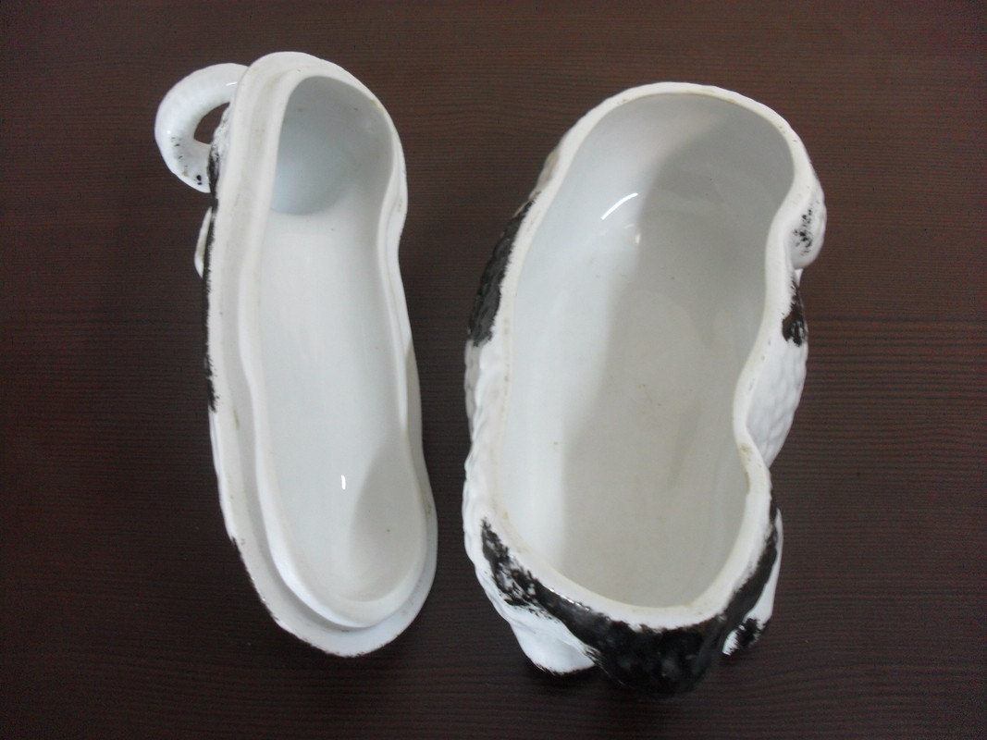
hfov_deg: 52.6
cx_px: 494
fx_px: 998
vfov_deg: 40.7
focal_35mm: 35
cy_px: 370
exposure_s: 1/10
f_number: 3.2
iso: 200
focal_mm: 6.3
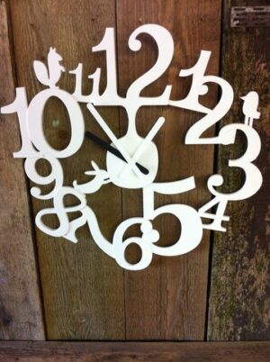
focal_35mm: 35
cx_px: 135
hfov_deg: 40.6
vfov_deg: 52.7
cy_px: 181
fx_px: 365
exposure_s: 1/15
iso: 160
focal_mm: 3.85
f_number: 2.8
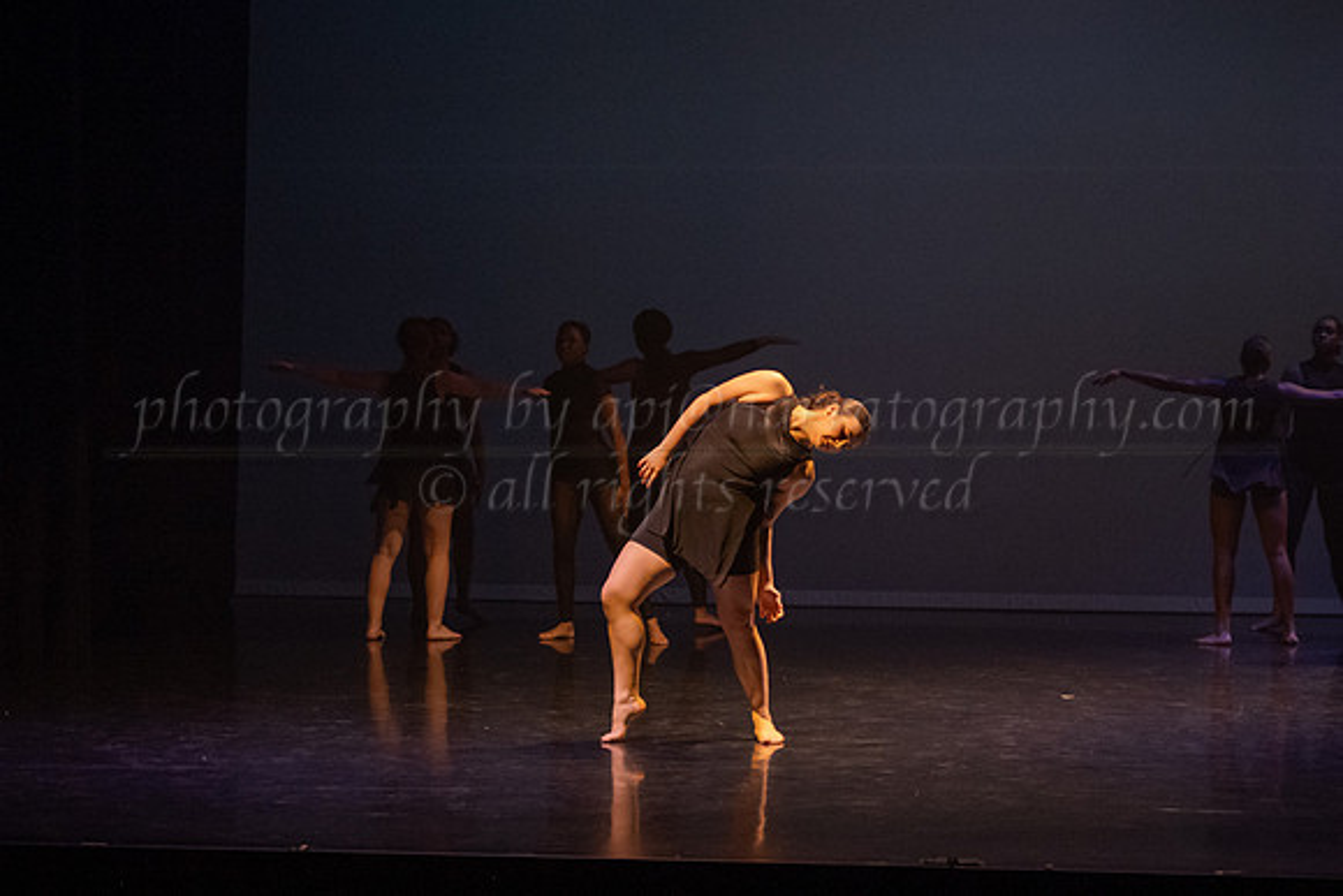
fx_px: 3623
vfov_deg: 14.1
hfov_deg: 21.0
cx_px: 704
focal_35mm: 97
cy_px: 466
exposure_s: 1/320
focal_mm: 75
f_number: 2.8
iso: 4000
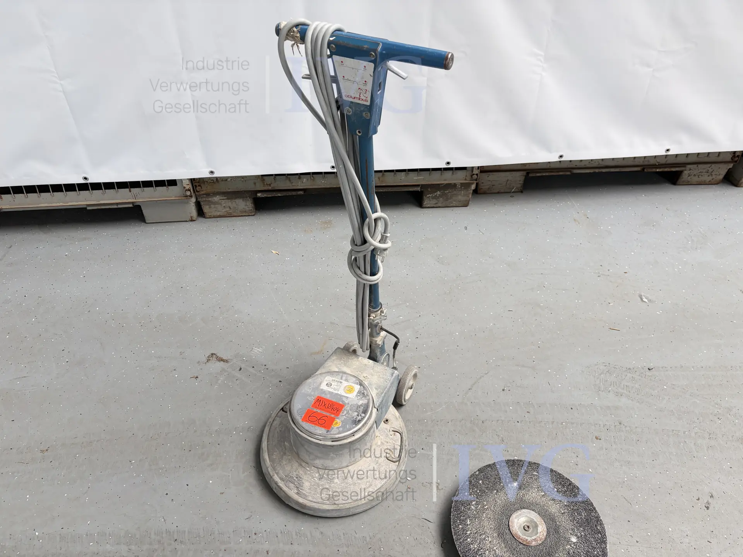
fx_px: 558
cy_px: 278
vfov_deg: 53.1
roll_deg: +2.0
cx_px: 372
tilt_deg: -38.4
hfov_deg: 67.3
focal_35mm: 26
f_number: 1.6
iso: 125
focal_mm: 5.96
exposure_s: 1/117
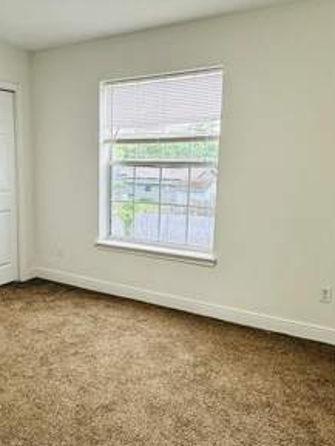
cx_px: 97
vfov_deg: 58.3
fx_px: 400
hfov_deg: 44.4
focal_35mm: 31
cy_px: 230
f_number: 2.2
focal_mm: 2.22
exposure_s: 1/120
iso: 250
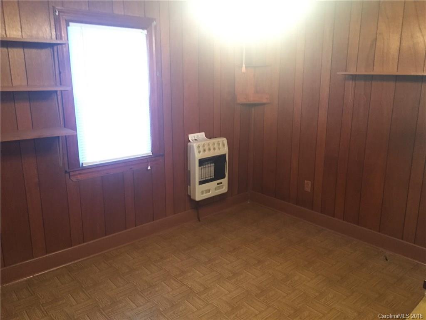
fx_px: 357
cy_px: 160
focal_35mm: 29
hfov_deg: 61.7
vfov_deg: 48.2
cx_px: 213
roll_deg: +0.0
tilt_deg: -15.3
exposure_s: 1/15
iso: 250
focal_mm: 4.15
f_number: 2.2
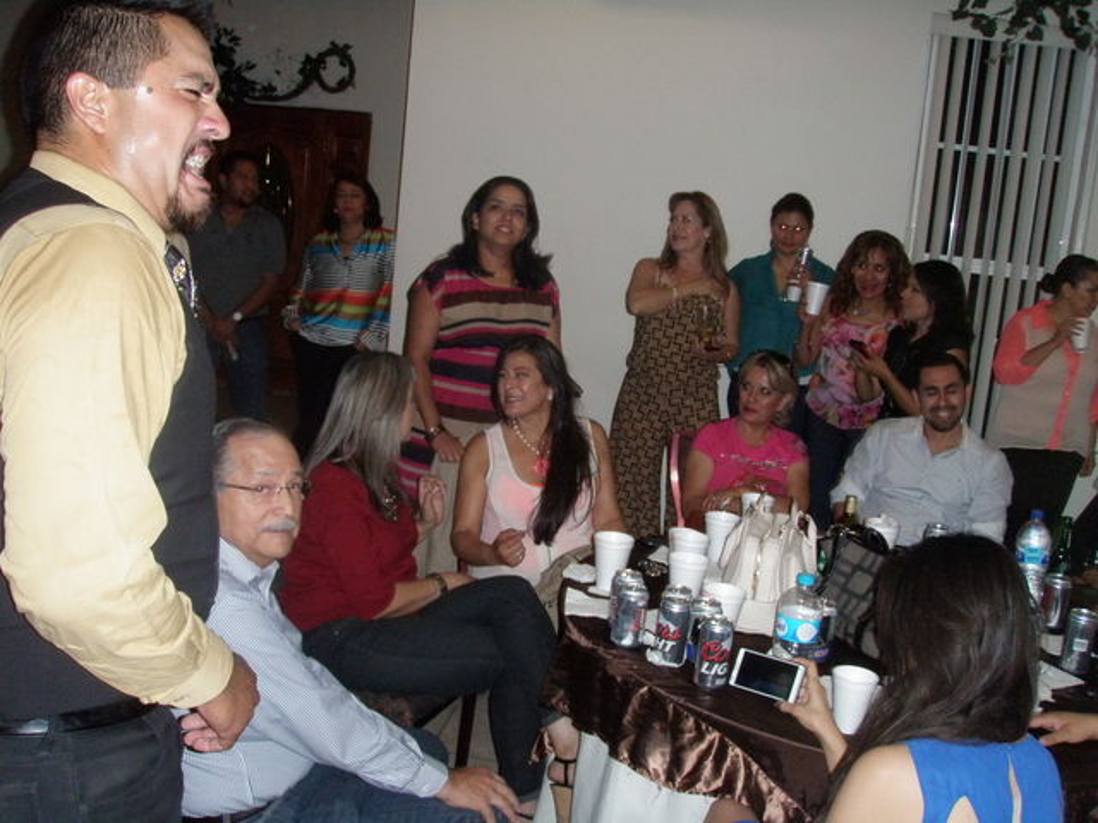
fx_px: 1205
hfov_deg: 49.0
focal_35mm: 38
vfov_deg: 37.7
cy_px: 412
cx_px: 549
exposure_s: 1/30
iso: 320
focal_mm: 6.7
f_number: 3.5
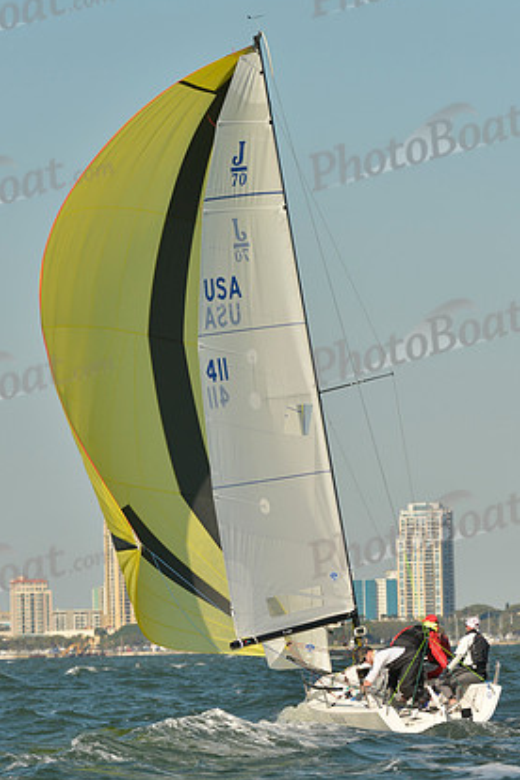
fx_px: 6370
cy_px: 268
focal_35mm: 294
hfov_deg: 4.7
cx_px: 212
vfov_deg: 7.0
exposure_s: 1/1600
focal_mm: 210
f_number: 7.1
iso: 280
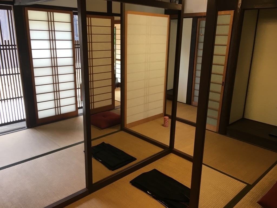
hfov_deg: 61.7
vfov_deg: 48.2
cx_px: 138
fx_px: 232
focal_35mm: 29
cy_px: 104
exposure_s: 1/30
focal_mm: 4.15
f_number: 2.2
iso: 40
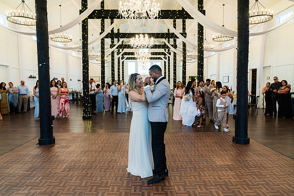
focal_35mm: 24
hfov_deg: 73.0
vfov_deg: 52.5
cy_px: 98
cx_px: 147
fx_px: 199
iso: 400
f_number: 4.5
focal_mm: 24
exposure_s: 1/125
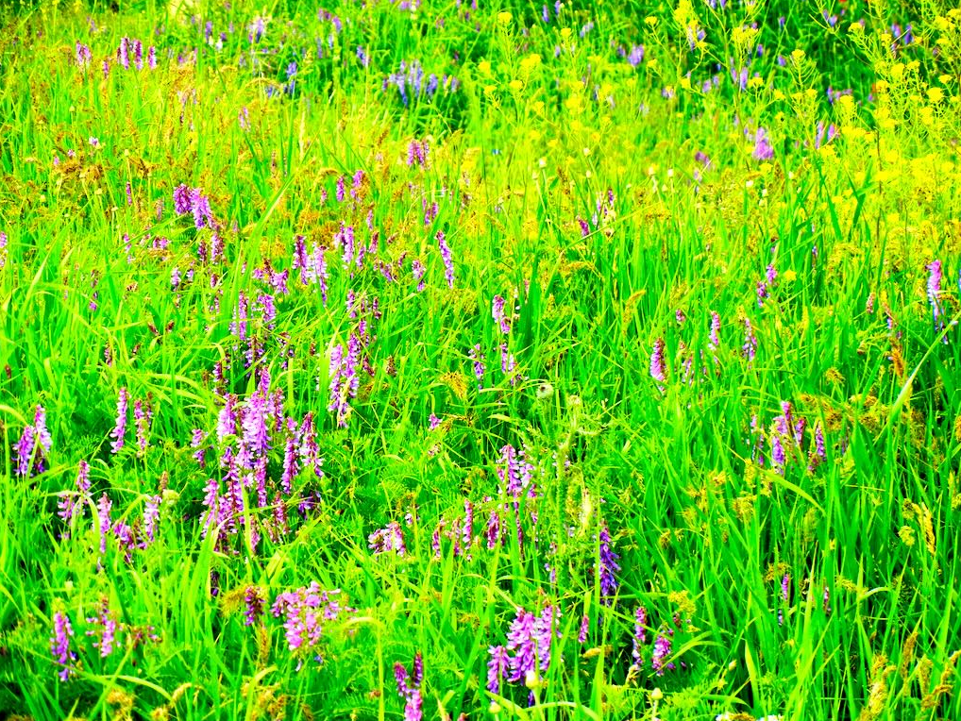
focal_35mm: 175
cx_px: 480
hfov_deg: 11.3
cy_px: 360
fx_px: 4859
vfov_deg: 8.5
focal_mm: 31.4
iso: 160
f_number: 4.6
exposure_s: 1/240
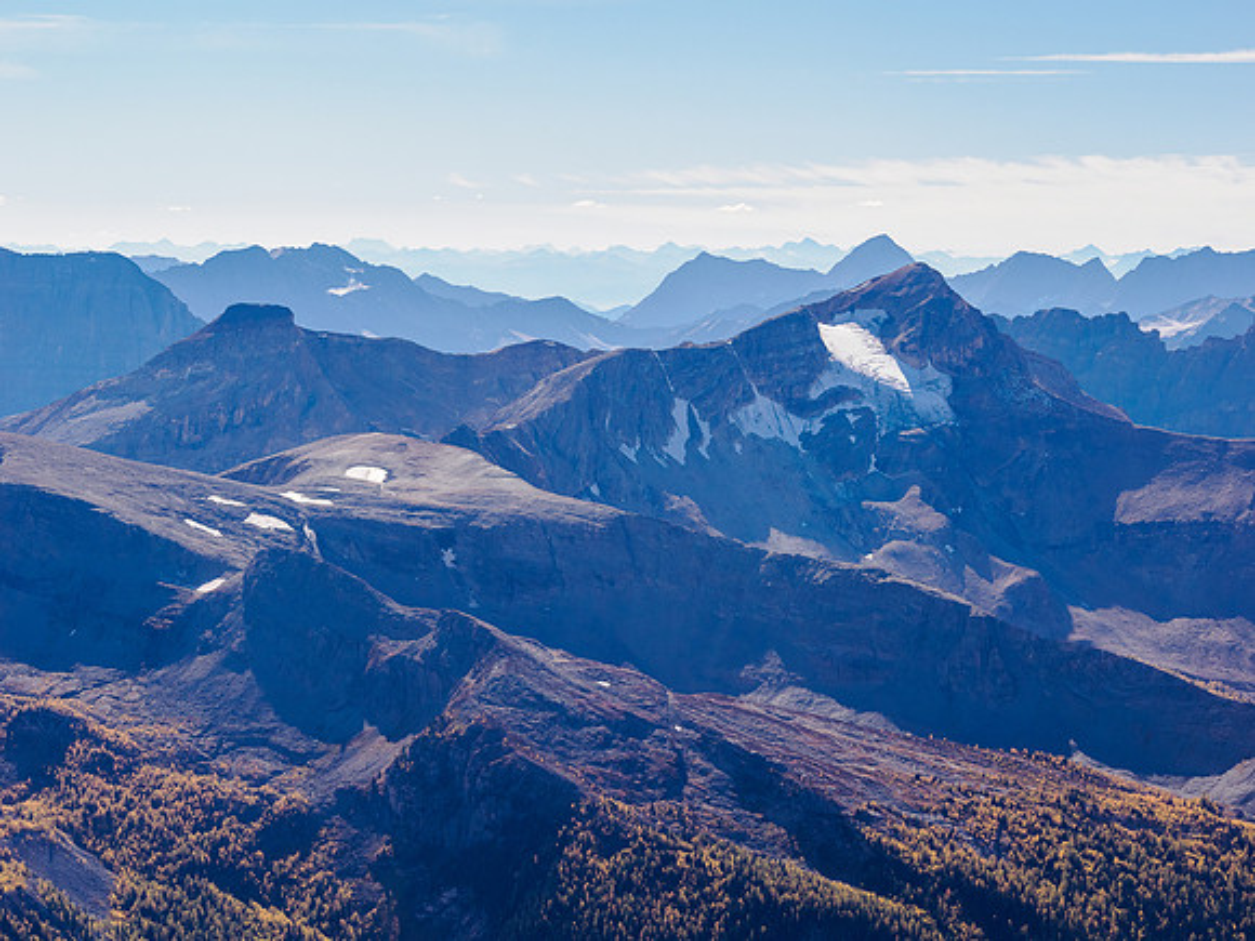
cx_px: 628
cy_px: 470
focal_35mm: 106
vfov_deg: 14.0
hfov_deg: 18.5
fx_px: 3843
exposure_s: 1/200
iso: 200
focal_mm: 53
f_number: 8
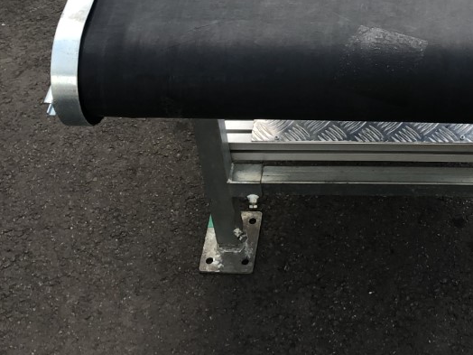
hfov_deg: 24.7
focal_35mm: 77
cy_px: -51
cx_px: 412
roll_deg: +1.8
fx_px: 1052
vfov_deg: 18.3
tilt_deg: -41.2
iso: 20
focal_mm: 4
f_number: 1.8
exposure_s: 1/134
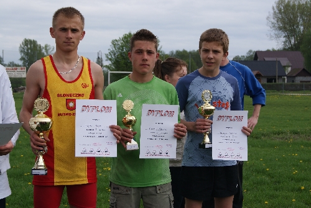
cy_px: 104
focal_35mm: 68
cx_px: 156
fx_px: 584
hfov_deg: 29.8
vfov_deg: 20.2
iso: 100
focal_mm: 45
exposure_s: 1/160
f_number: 8
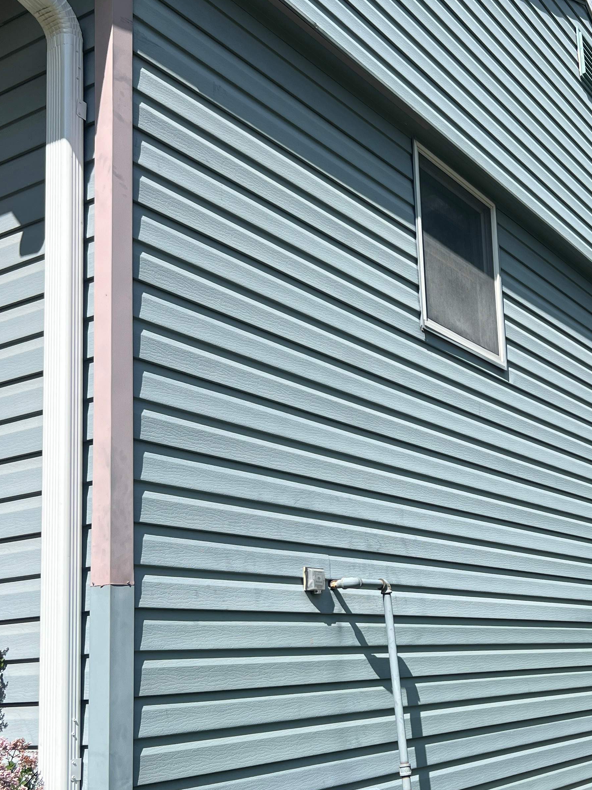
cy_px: 511
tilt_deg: +9.0
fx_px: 1003
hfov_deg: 32.2
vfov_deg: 42.5
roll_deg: +4.4
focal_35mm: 44
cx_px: 451
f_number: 1.5
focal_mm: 5.7
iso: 50
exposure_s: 1/4444
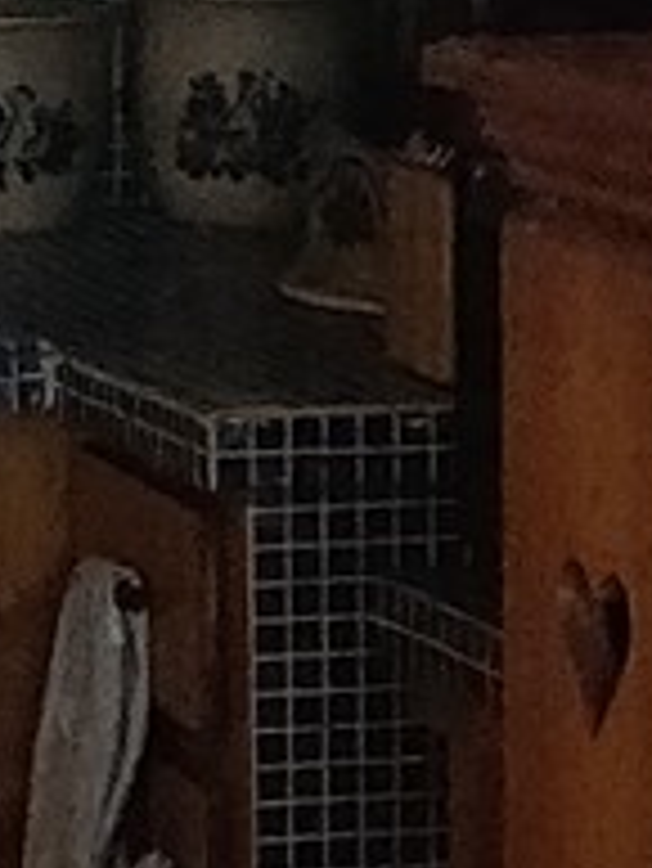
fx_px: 4992
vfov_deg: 9.9
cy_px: 243
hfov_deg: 7.2
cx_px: -648
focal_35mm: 199
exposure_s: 1/20
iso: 5000
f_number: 1.7
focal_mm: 4.25
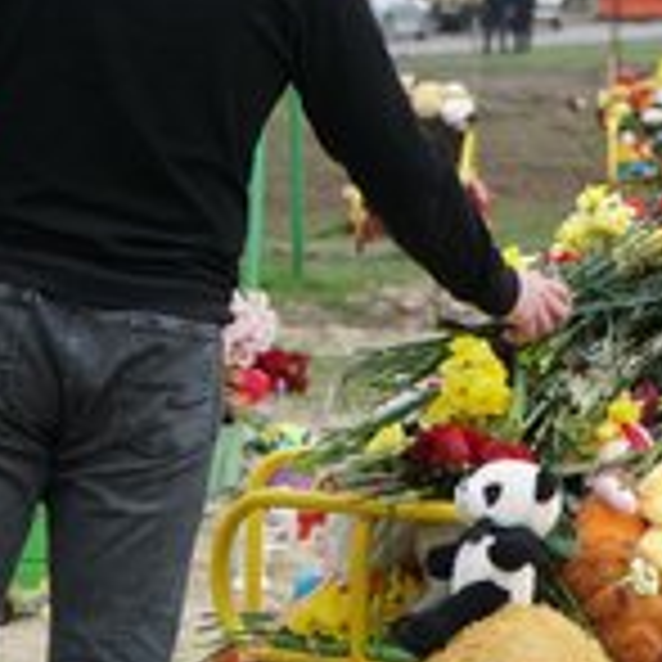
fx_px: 3833
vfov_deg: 9.9
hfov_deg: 9.8
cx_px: 563
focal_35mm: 177
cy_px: 185
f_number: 4
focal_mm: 51
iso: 320
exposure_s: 1/200
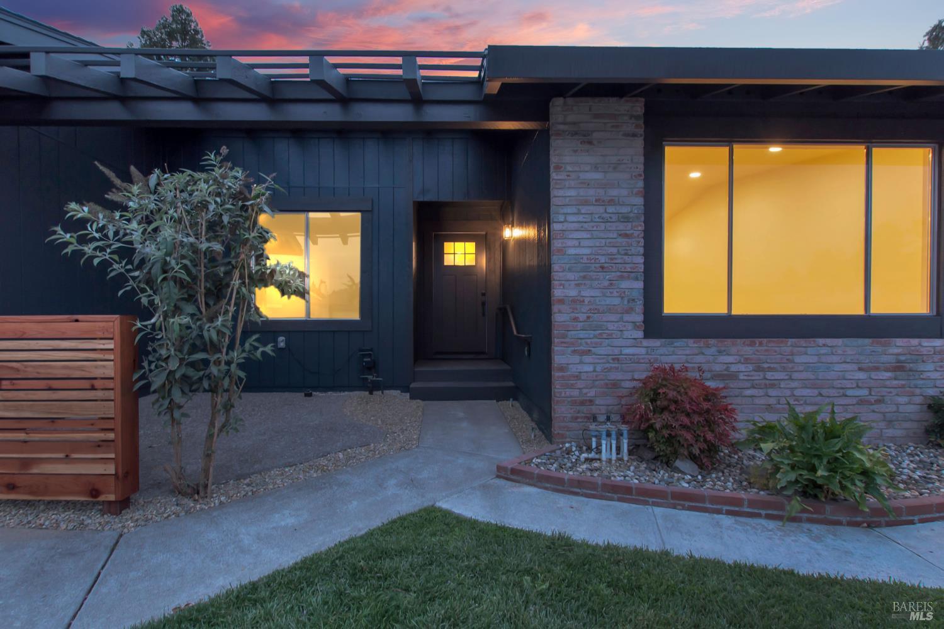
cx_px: 472
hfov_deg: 100.4
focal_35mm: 15
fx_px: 393
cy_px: 314
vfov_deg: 77.3
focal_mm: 10
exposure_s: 1/6
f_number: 8
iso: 100
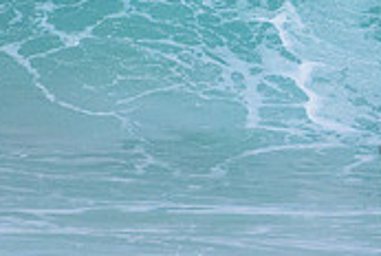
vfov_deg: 0.7
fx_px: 21722
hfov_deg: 1.0
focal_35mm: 2049
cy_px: 64
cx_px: 749
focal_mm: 500
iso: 2200
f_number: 5.6
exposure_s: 1/2000
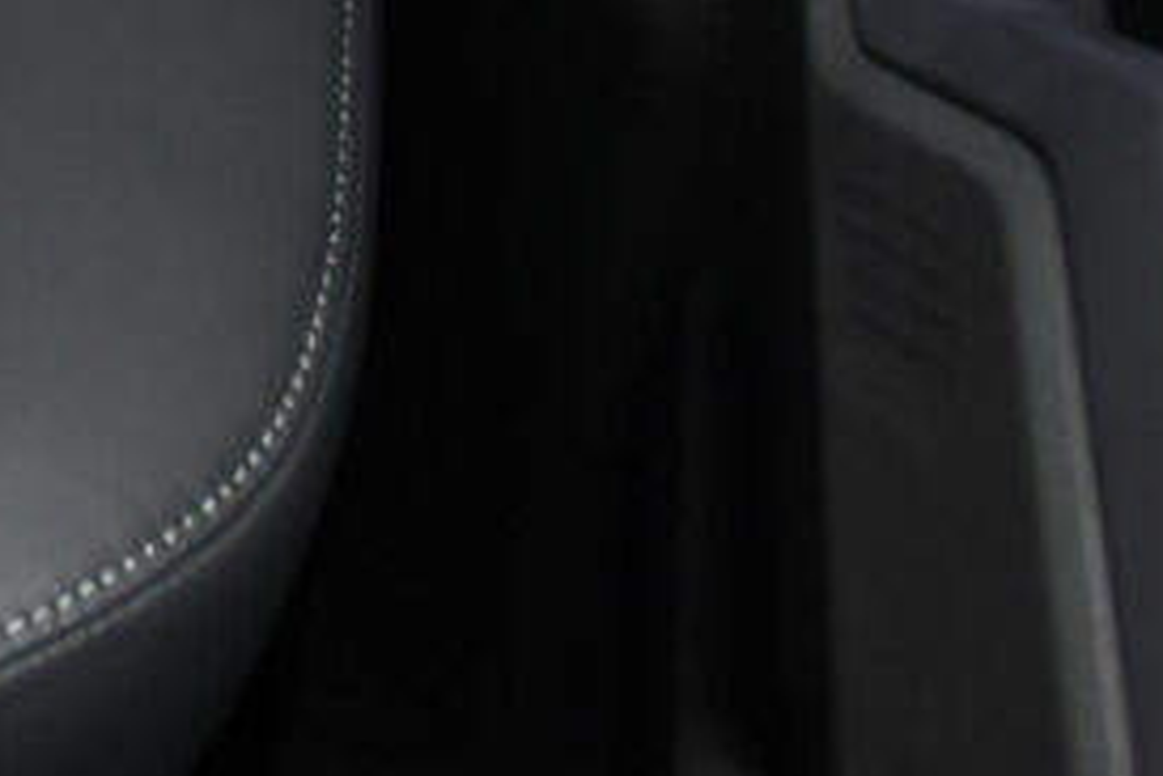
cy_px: -1732
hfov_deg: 12.8
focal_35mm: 126
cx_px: -1575
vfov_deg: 8.6
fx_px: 4072
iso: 400
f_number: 5.6
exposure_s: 1/80
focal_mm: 18
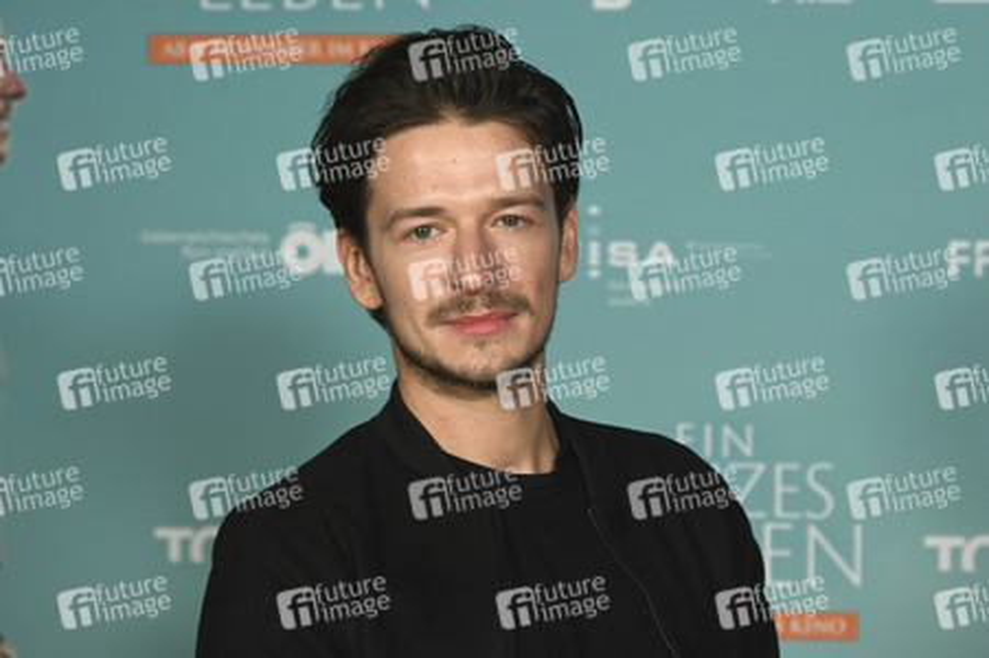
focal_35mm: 110
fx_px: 3020
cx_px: 494
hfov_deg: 18.6
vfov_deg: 12.4
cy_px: 329
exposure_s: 1/200
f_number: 6.3
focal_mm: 110
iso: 1000
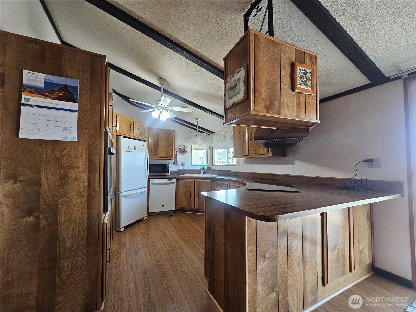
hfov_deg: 106.2
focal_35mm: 13
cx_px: 208
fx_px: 156
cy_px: 156
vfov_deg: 89.9
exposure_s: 1/60
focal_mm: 2.2
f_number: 2.2
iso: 200
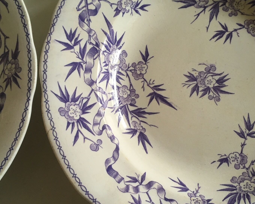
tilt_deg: -82.1
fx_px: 317
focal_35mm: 42
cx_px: 129
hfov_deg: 43.8
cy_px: 120
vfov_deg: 35.6
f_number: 2.2
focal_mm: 4.15
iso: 125
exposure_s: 1/33
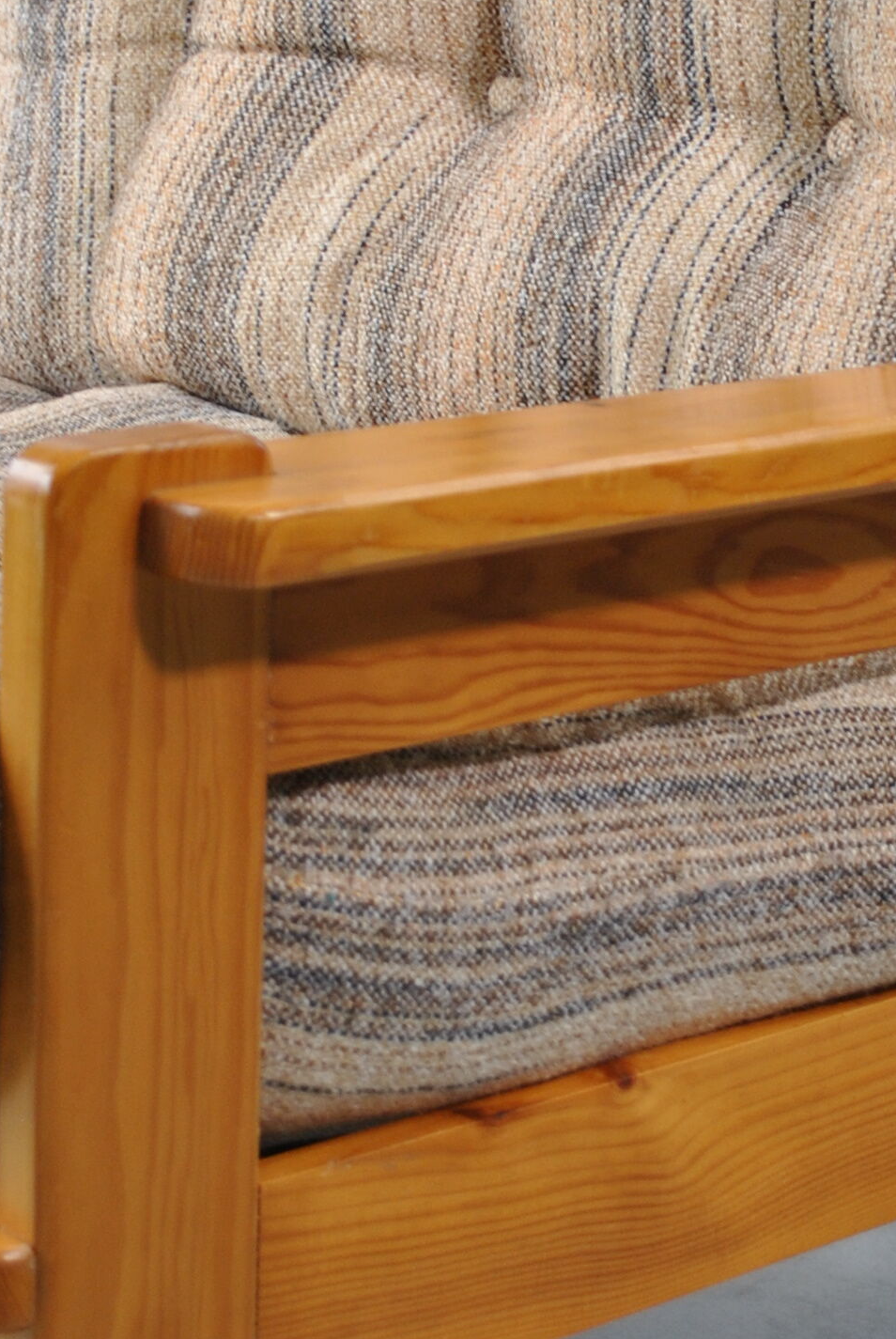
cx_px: 733
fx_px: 3946
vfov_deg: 19.3
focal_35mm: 106
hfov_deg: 12.9
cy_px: 633
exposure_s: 1/30
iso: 200
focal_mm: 26
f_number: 4.5
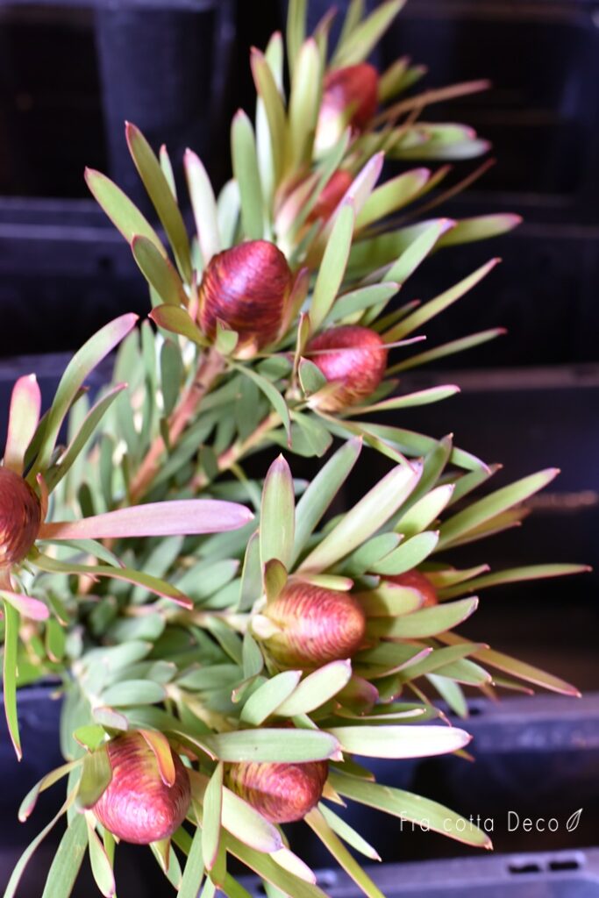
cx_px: 300
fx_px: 1247
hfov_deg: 27.0
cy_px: 449
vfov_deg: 39.6
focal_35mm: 50
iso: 2500
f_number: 5.6
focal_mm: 50
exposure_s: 1/30
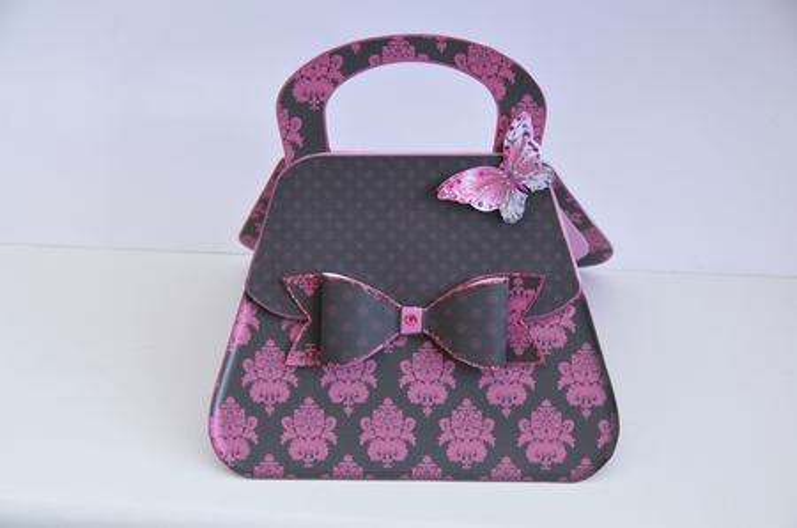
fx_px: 2485
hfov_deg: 18.2
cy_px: 264
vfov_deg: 12.1
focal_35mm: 112
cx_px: 398
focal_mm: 75
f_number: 10
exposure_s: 1/80
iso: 320
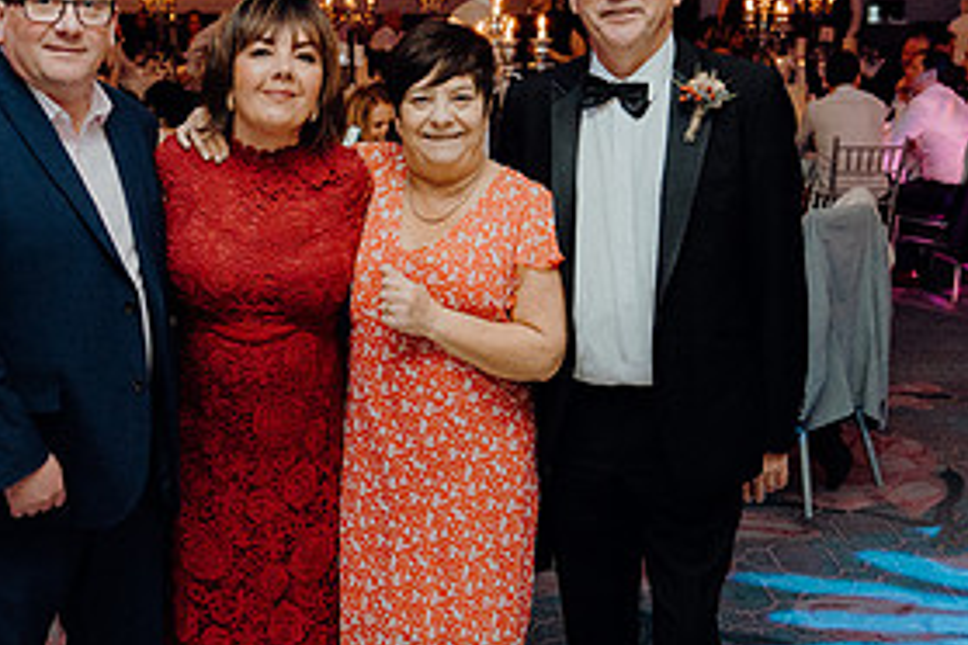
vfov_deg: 25.0
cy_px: 359
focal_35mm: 54
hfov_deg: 36.6
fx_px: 1452
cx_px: 354
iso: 2500
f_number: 3.5
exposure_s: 1/160
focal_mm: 26
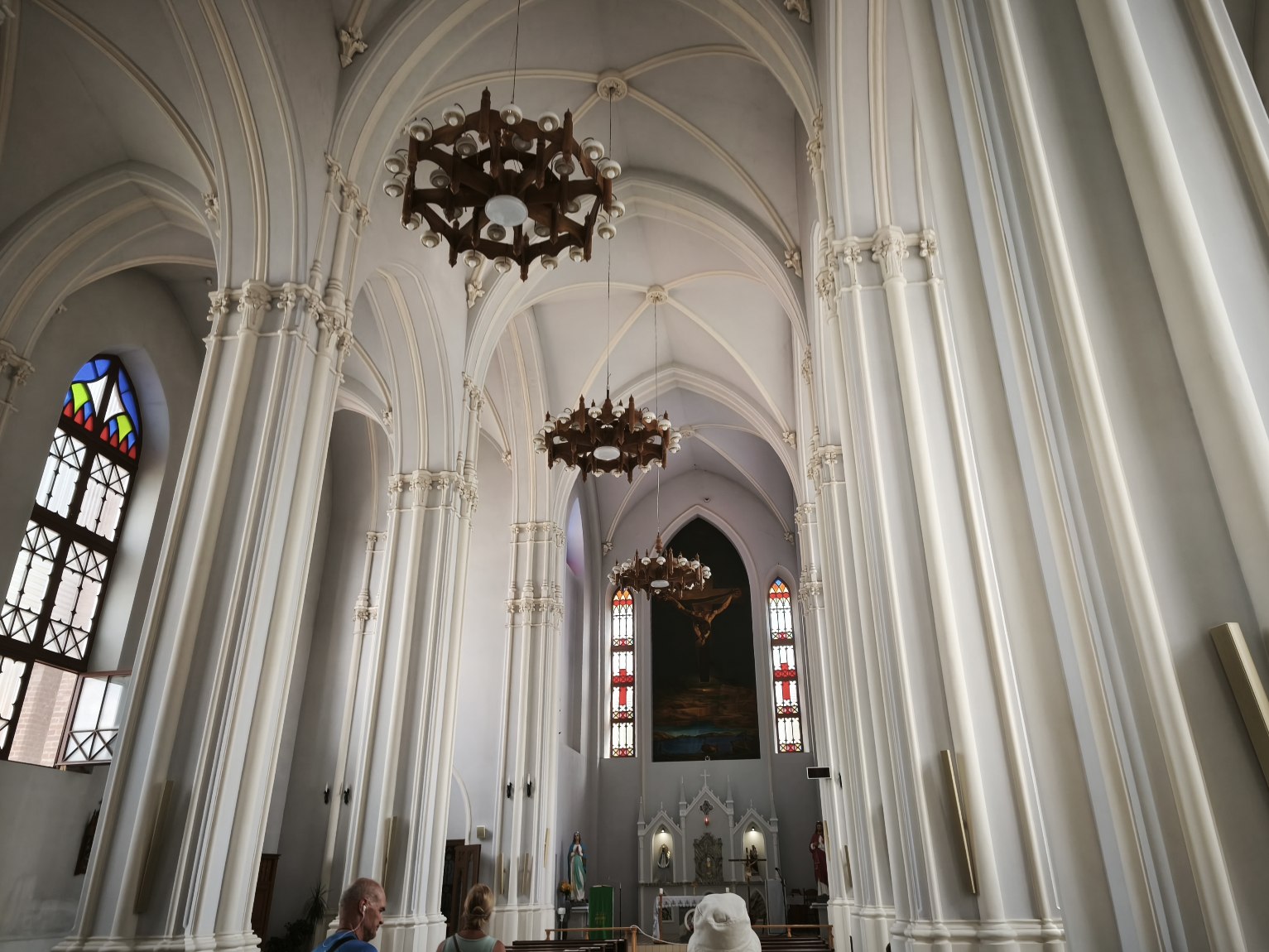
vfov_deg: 58.9
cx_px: 634
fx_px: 843
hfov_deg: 73.9
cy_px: 476
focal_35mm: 23
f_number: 1.7
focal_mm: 5.35
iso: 320
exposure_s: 1/100
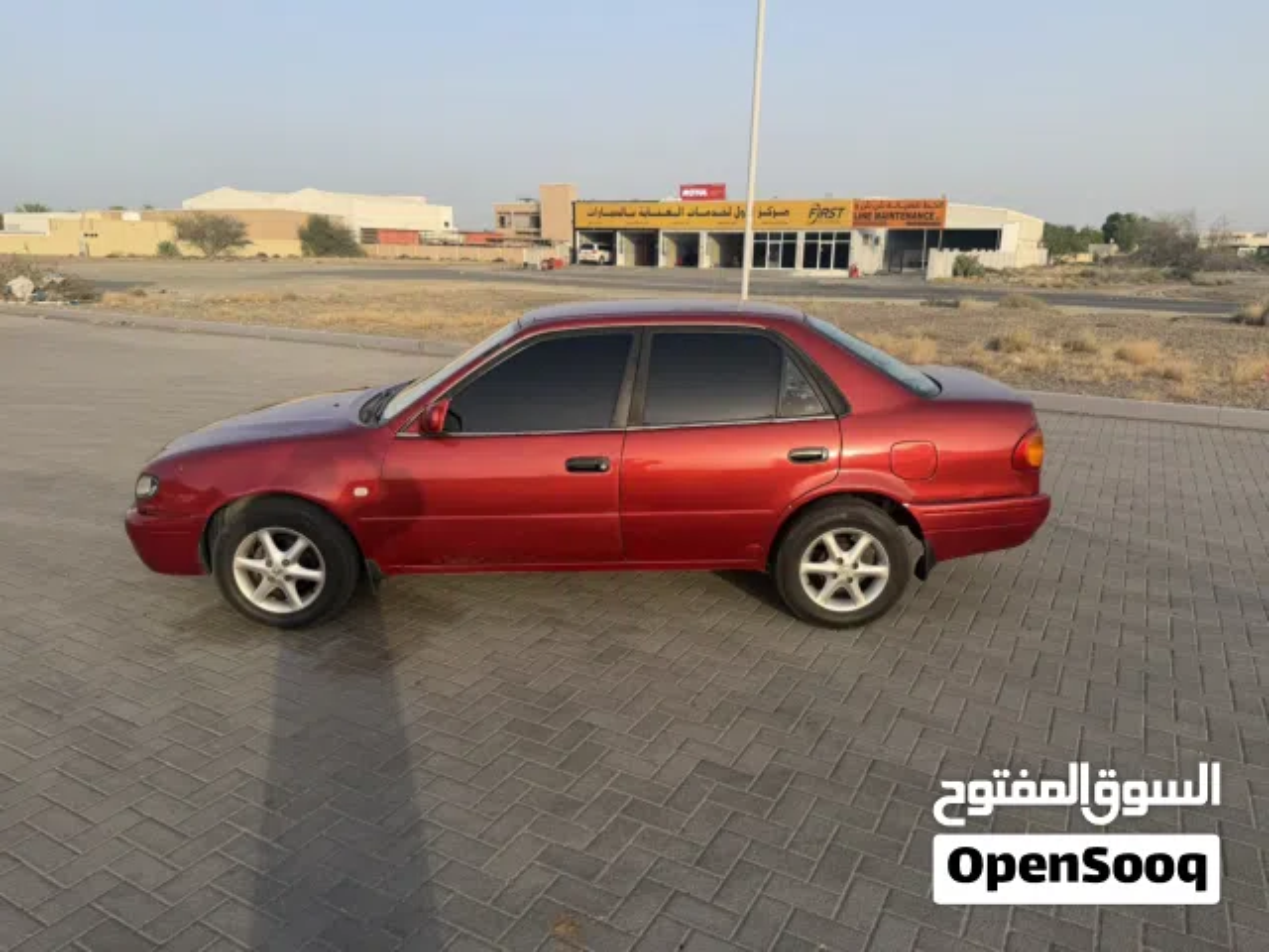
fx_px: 880
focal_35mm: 24
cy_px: 476
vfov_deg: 56.8
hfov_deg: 71.6
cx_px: 634
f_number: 1.78
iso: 80
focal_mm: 6.76
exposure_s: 1/1727
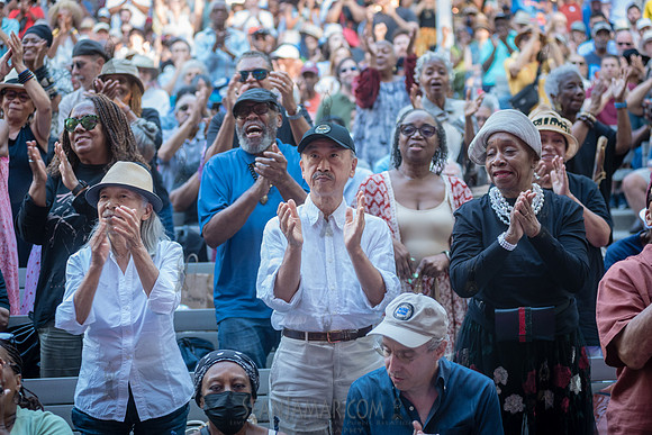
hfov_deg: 25.4
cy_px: 218
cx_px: 326
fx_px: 1449
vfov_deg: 17.1
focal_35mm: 80
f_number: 3.5
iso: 800
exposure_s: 1/160
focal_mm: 80
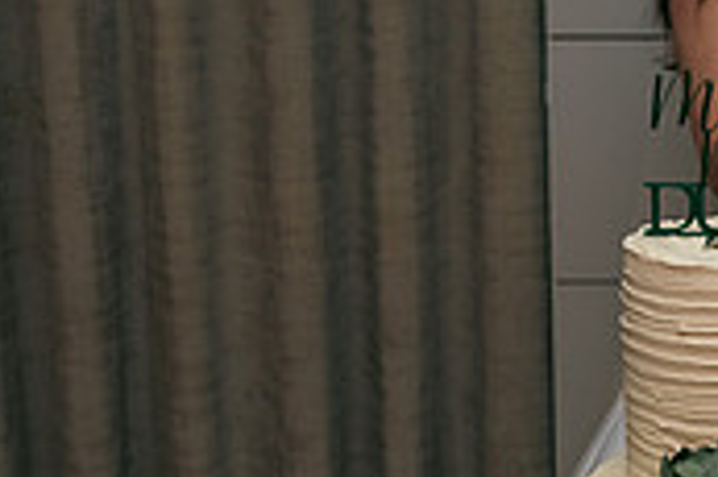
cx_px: 780
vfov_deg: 14.5
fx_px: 1873
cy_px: 222
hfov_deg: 20.7
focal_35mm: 94
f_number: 3.5
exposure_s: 1/160
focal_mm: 28
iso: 800
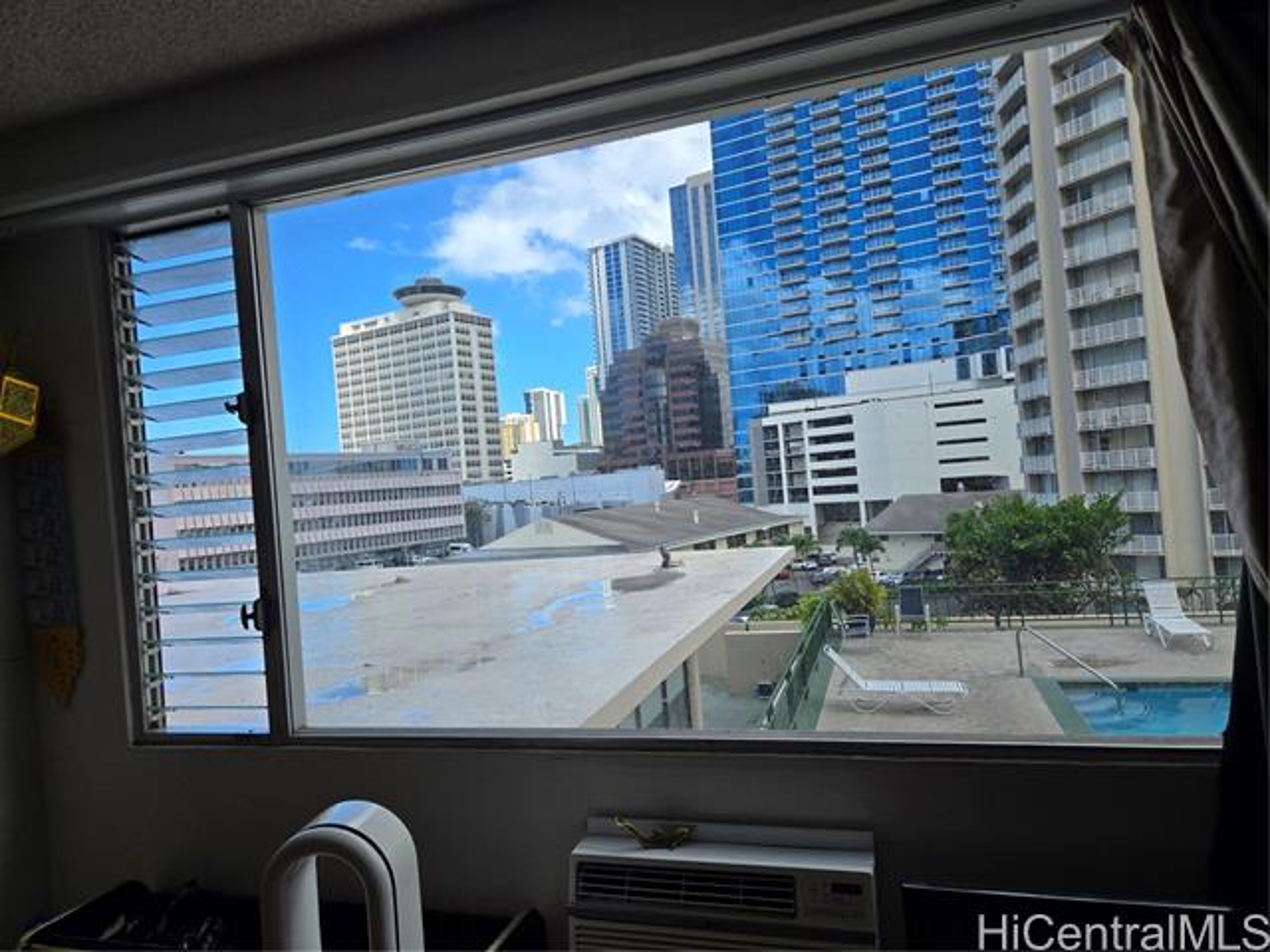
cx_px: 635
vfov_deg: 58.9
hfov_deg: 73.9
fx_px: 844
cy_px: 476
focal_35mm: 23
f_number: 1.8
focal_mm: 5.4
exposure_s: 1/2715
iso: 80
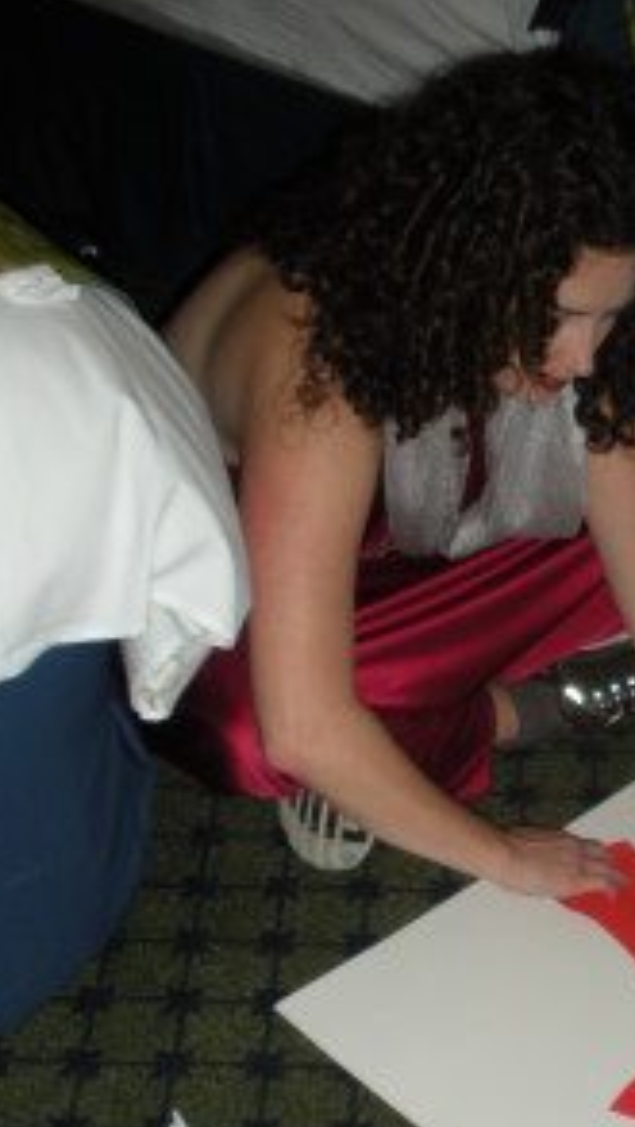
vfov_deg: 33.6
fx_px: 1824
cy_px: 865
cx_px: 570
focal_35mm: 61
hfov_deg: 19.4
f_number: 3.5
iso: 96
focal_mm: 6.3
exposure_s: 1/60
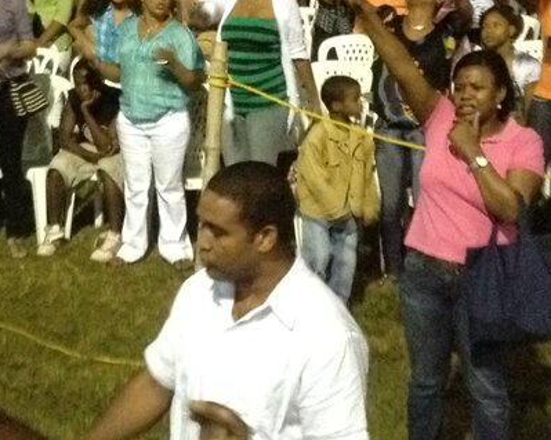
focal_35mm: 120
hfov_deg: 15.8
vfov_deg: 12.8
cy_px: 294
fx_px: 1956
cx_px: 30
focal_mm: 4.28
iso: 800
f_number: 2.4
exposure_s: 1/15
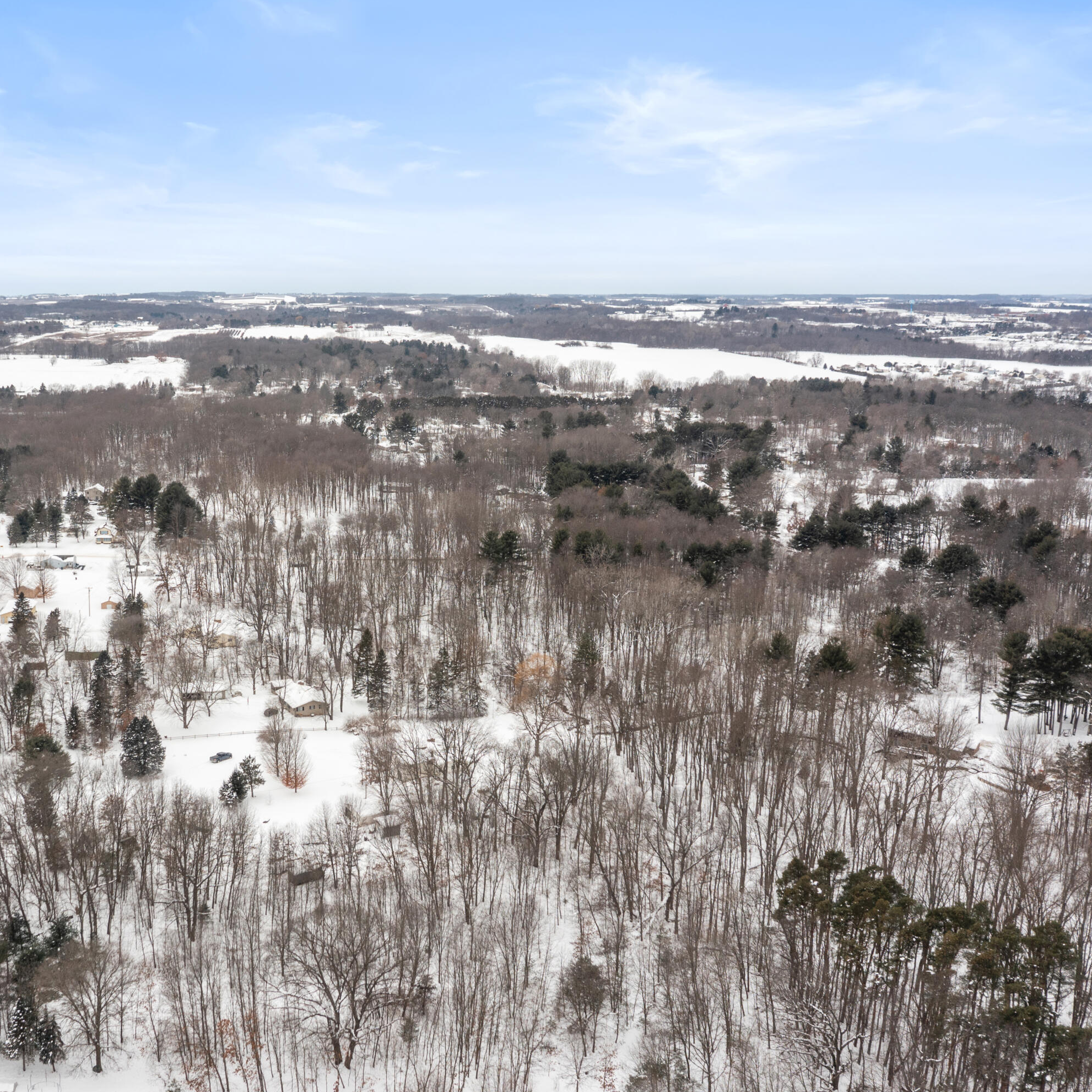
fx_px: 1285
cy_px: 548
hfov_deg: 45.0
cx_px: 319
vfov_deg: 46.0
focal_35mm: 36
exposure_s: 1/320
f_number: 5
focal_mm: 10.26
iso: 100
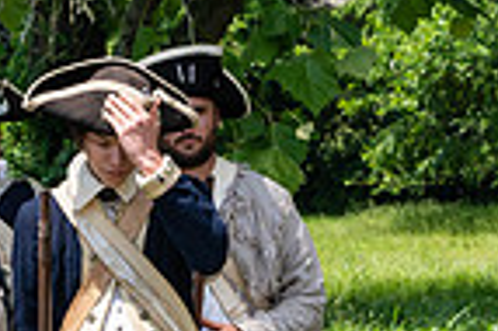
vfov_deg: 3.2
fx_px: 5900
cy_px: 200
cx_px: 425
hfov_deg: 4.8
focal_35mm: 427
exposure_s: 1/500
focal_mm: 105
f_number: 9
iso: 400
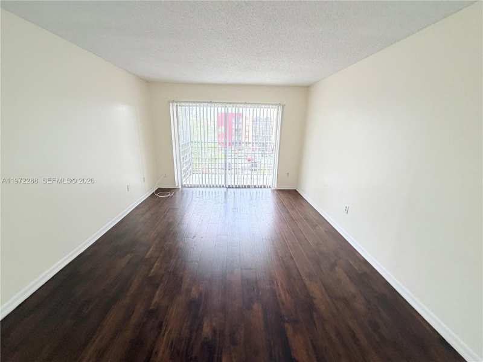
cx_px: 242
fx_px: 195
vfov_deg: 85.7
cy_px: 181
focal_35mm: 14
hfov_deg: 102.1
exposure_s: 1/60
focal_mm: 2.22
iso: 200
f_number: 2.2
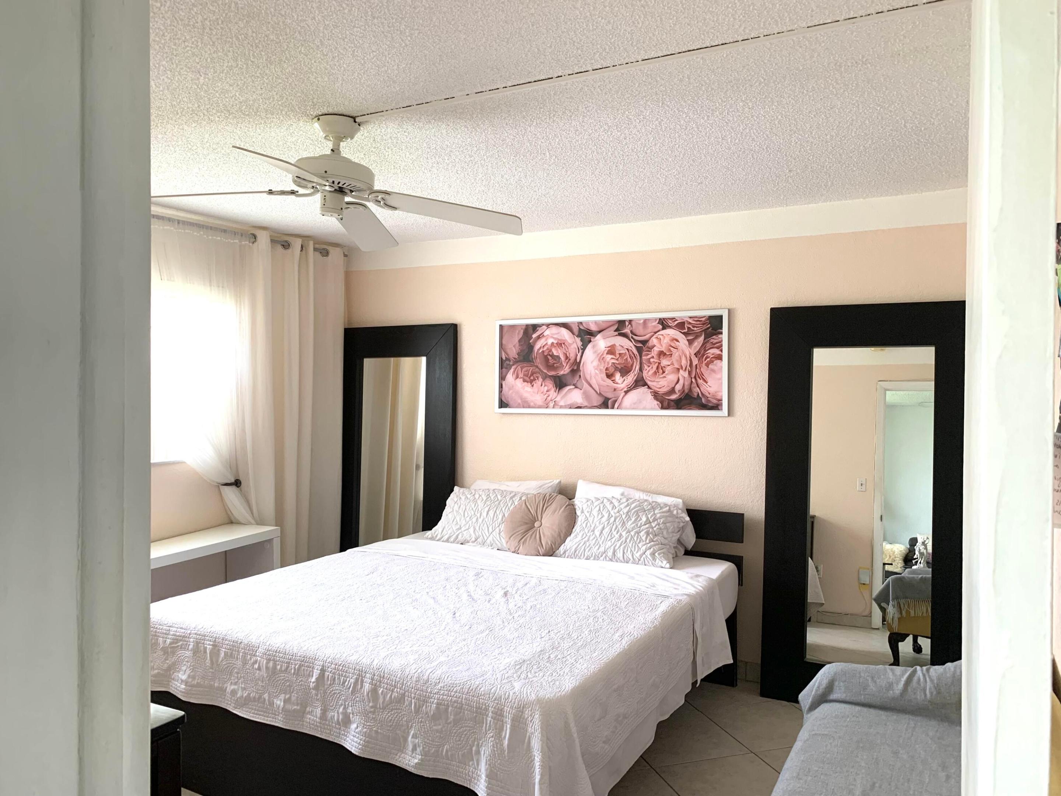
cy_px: 398
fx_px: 797
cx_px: 530
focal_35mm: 26
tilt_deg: -0.9
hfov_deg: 67.3
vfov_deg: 53.1
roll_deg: -0.7
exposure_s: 1/106
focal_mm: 4.25
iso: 100
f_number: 1.8
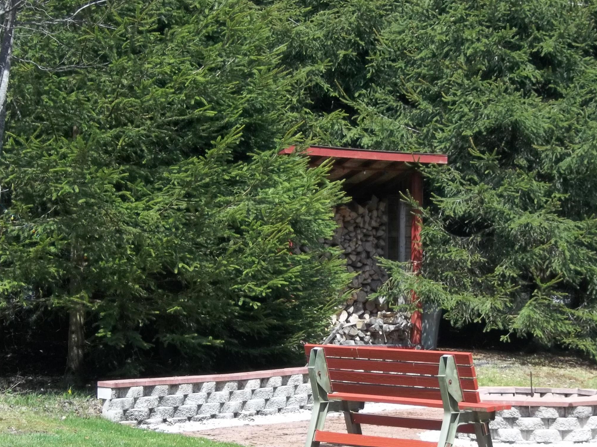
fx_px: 1949
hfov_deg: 17.4
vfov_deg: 13.1
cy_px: 314
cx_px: 398
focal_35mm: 113
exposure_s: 1/250
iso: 80
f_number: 4.6
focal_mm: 13.7
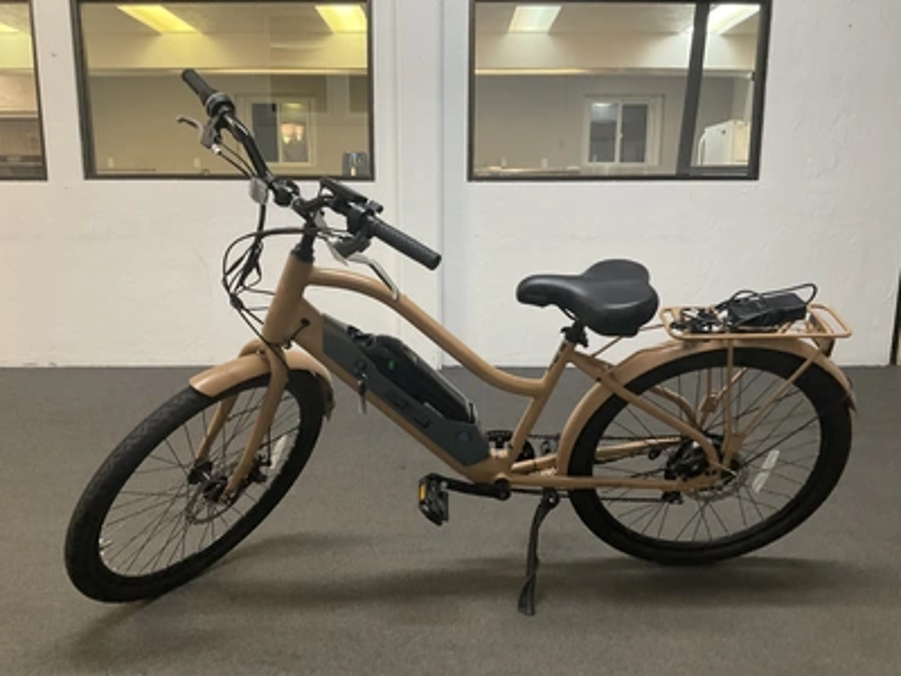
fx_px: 755
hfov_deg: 61.7
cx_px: 450
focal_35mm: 29
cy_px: 338
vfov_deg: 48.2
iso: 200
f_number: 1.8
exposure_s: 1/60
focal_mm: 3
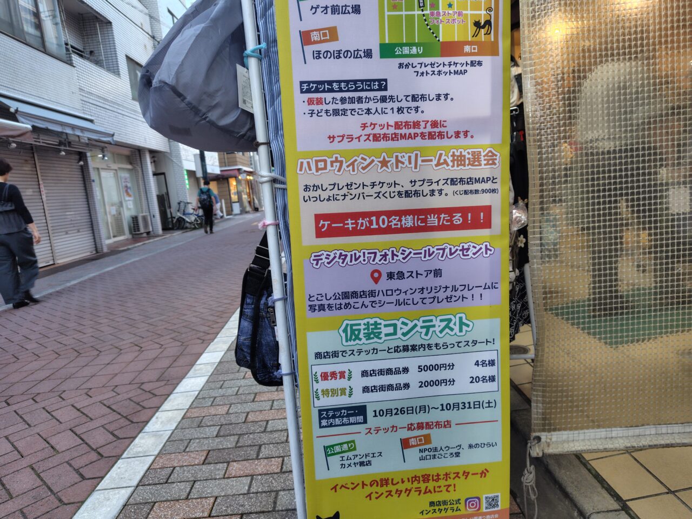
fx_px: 460
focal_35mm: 23
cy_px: 260
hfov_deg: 73.9
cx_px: 346
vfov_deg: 58.9
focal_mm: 5.6
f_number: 1.9
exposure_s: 1/50
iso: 177
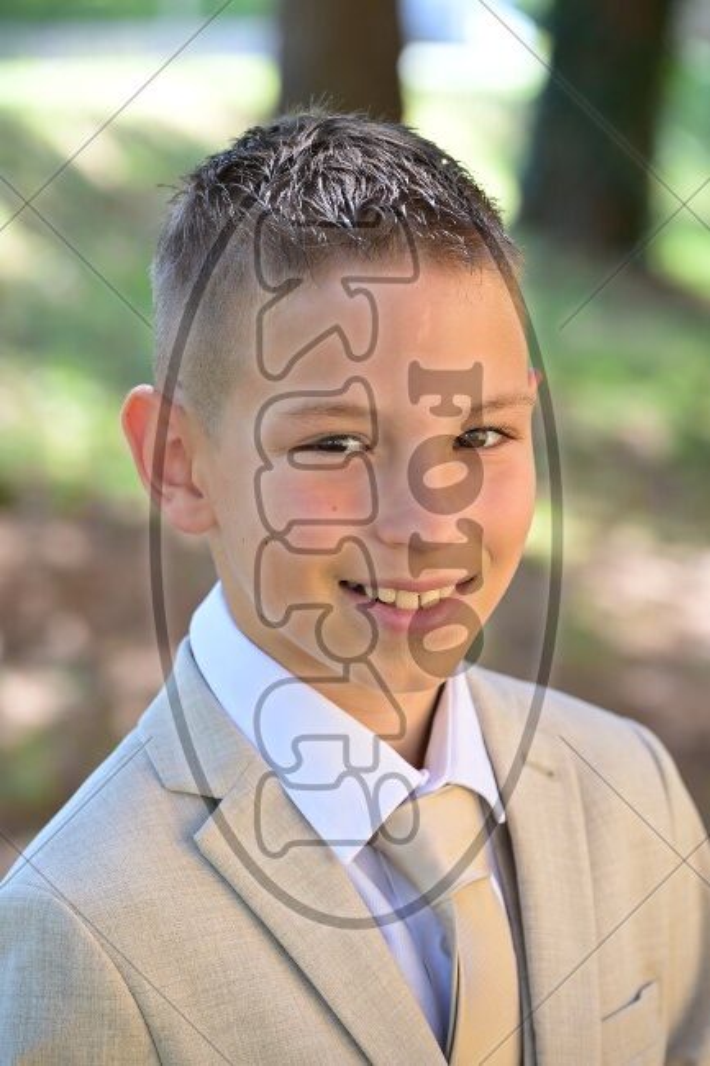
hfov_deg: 11.4
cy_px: 533
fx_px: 3552
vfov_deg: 17.1
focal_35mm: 120
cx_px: 355
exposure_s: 1/160
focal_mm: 120
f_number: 5.6
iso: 640
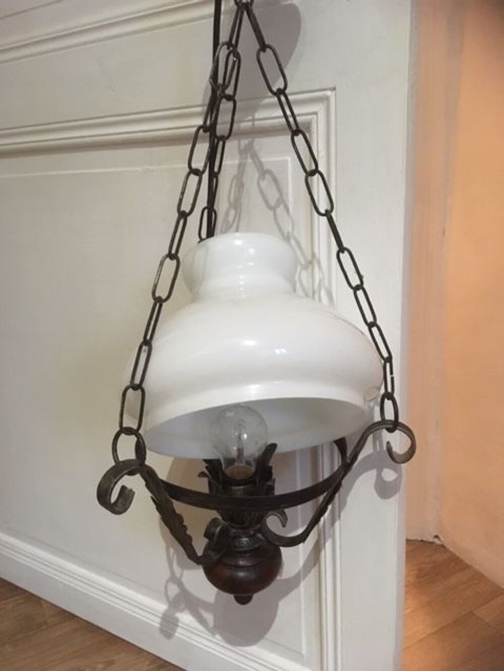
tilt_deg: -16.7
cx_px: 252
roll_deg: +4.2
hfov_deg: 48.2
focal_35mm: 29
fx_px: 563
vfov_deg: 61.7
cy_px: 336
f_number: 2.2
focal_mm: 4.15
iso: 320
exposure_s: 1/17
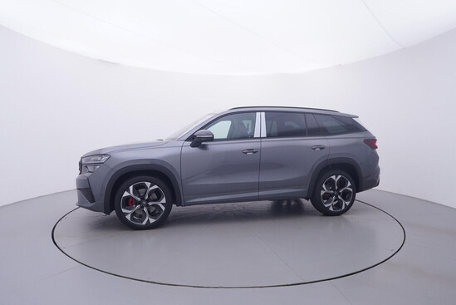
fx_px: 285
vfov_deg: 56.2
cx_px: 228
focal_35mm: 22
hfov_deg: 77.3
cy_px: 152
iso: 200
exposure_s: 1/80
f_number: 5
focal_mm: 15
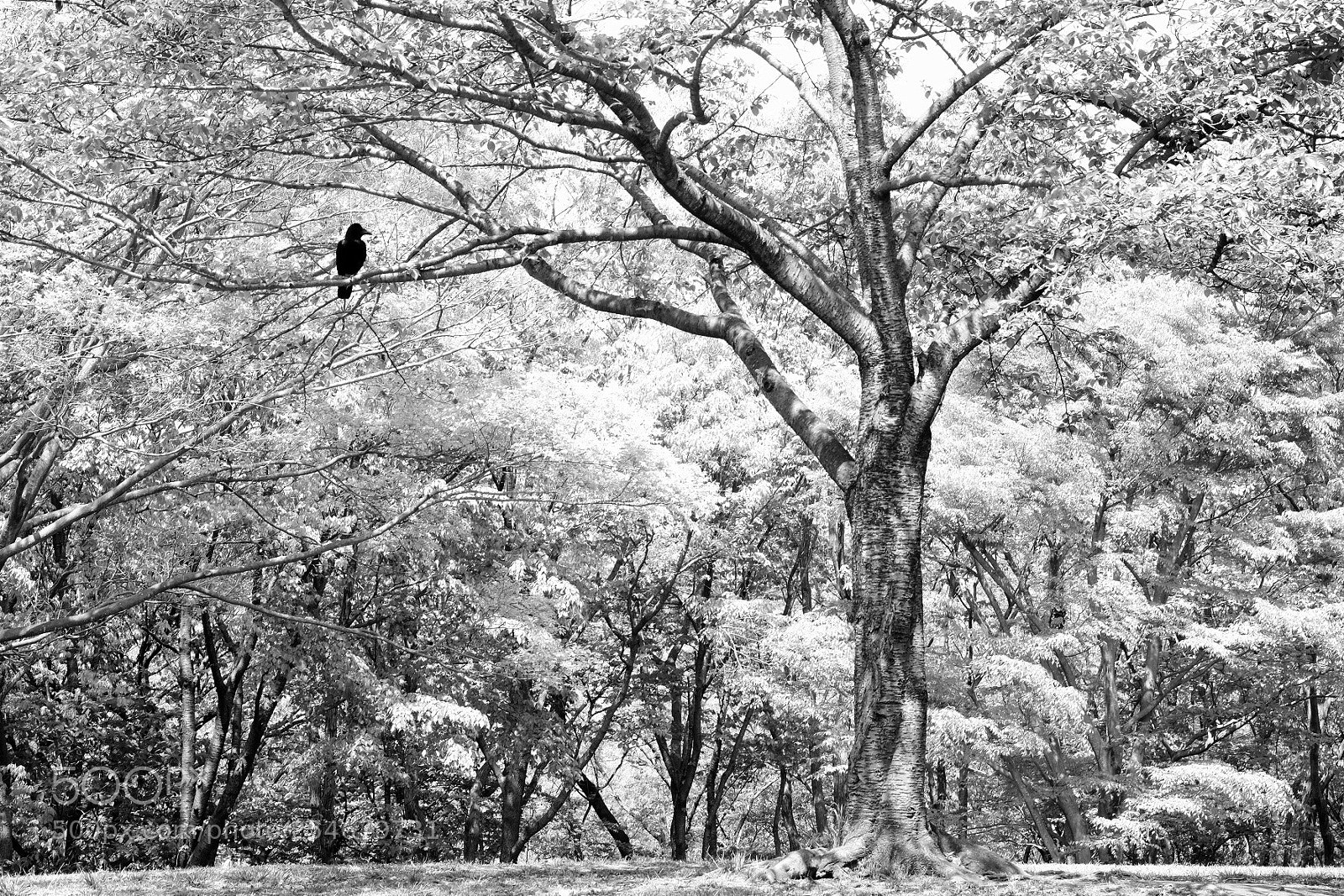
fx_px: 3360
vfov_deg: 15.2
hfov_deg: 22.6
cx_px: 672
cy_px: 448
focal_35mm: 90
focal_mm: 60
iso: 800
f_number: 10
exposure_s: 1/200
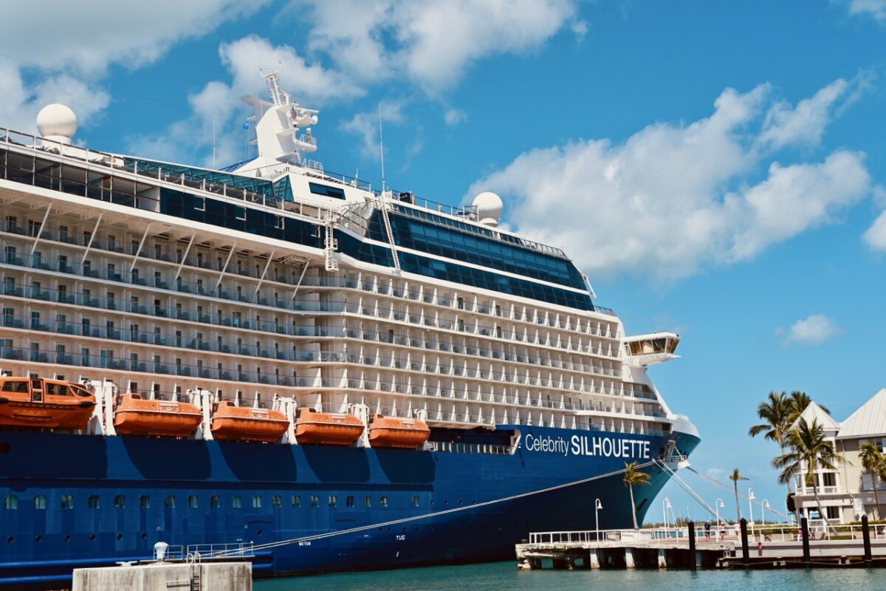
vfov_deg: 28.5
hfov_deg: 41.7
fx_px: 1163
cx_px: 443
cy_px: 296
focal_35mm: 47
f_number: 8
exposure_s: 1/500
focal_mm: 31.5
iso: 100
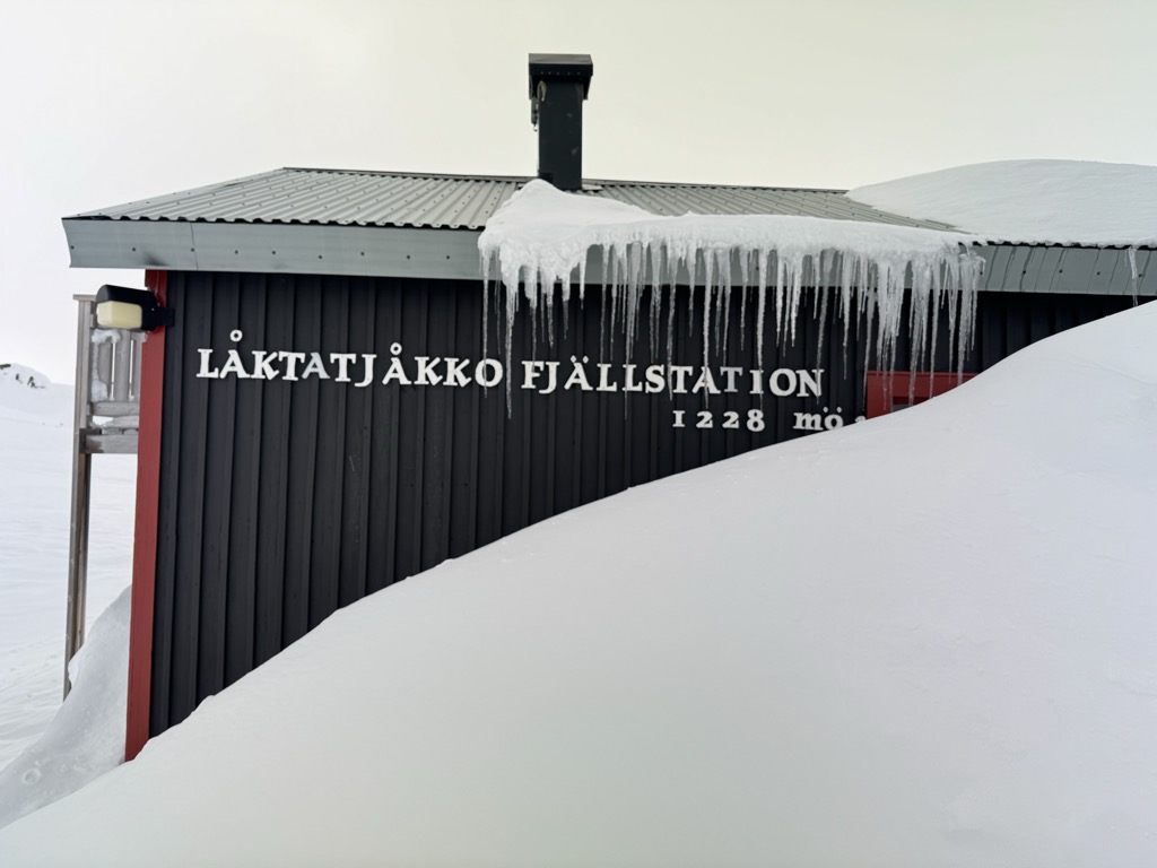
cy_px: 434
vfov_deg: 56.8
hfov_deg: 71.6
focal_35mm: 24
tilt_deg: +3.2
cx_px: 578
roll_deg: +0.0
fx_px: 802
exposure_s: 1/349
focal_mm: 6.76
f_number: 1.78
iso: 80
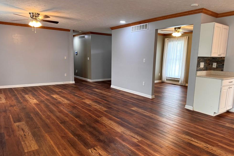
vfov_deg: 49.5
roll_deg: -1.2
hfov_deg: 69.4
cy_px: 84
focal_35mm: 26
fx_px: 169
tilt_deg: -9.1
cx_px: 119
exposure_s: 1/60
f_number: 1.78
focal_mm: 6.76
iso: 125
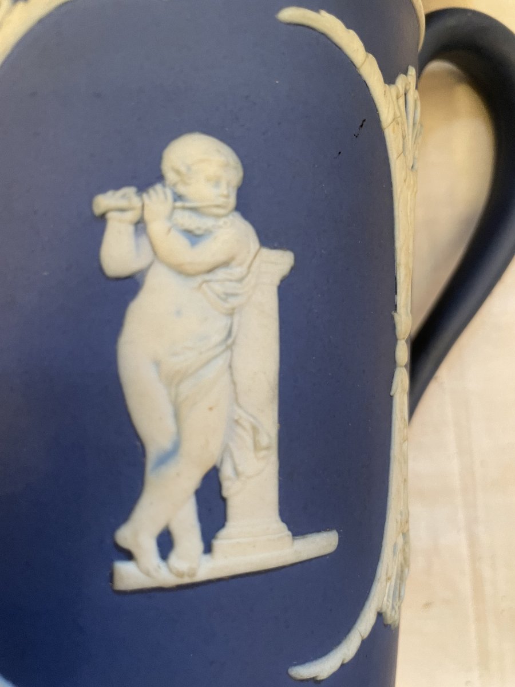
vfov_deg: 67.3
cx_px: 258
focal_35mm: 26
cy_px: 344
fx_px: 516
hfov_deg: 53.1
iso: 160
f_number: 1.6
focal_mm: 4.2
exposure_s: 1/50
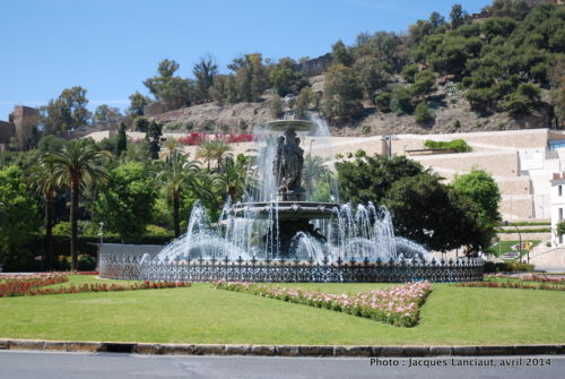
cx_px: 282
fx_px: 802
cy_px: 190
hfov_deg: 38.8
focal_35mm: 51
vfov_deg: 26.6
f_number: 4.2
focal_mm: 34
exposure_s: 1/800
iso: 200
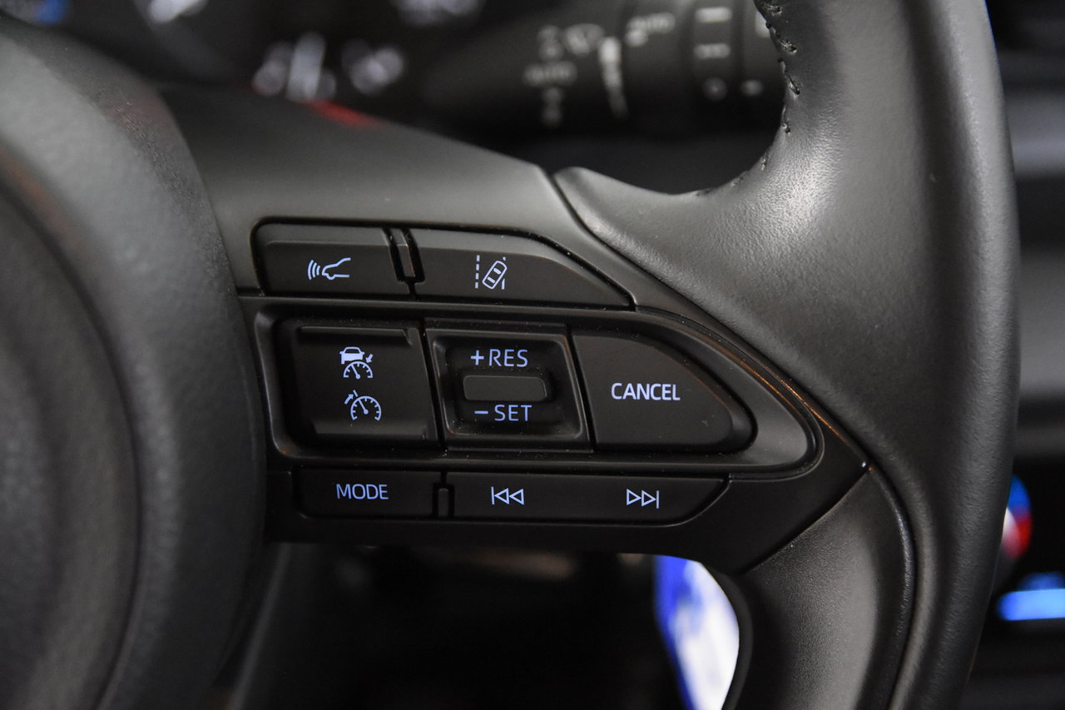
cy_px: 355
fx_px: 1775
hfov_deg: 33.4
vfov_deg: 22.6
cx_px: 532
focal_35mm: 60
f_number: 3.5
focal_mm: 40
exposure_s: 1/60
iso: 6400
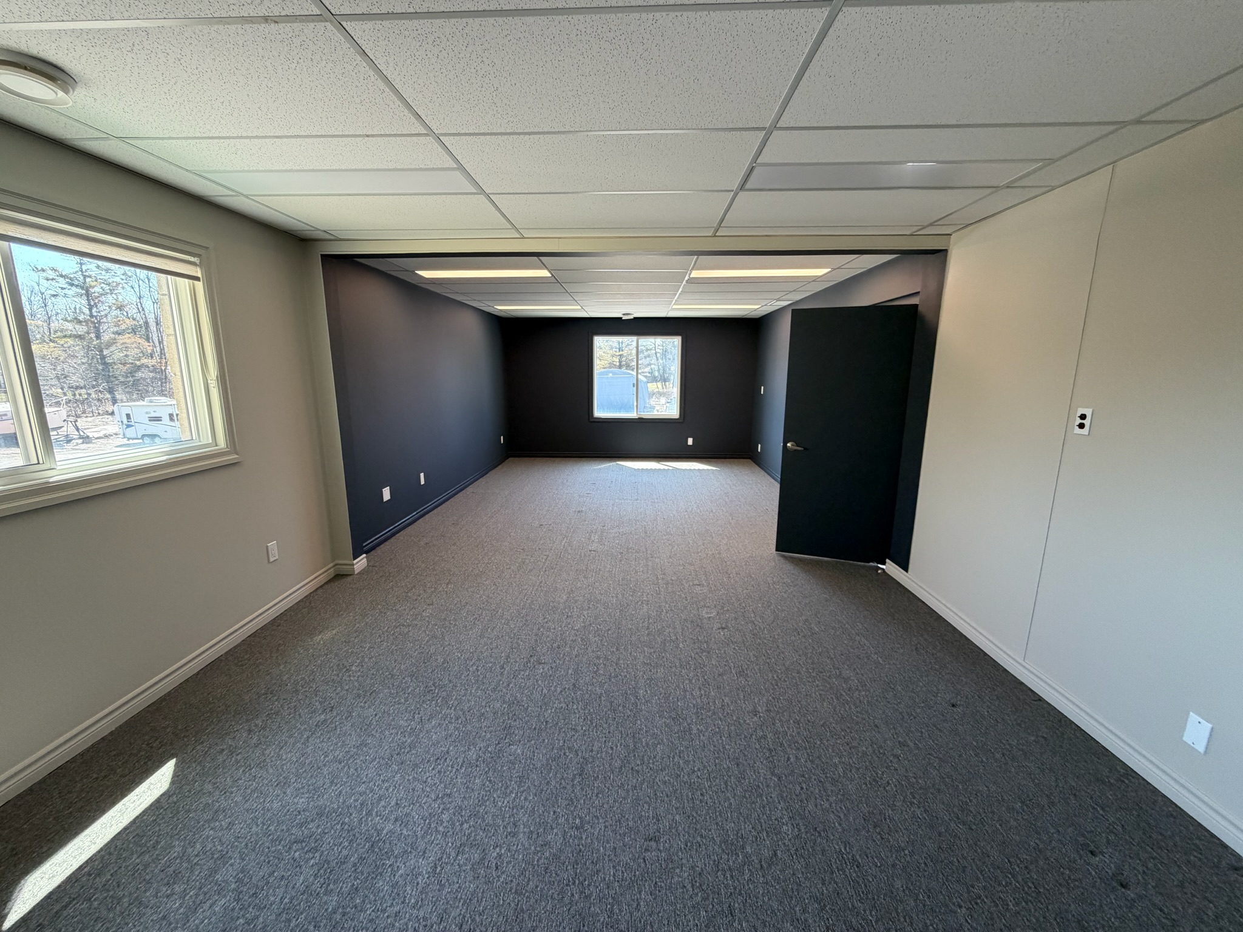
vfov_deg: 85.7
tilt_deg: -11.1
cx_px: 622
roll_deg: -0.1
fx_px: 503
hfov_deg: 102.1
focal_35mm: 14
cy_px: 466
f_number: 2.2
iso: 160
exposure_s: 1/120
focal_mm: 2.22
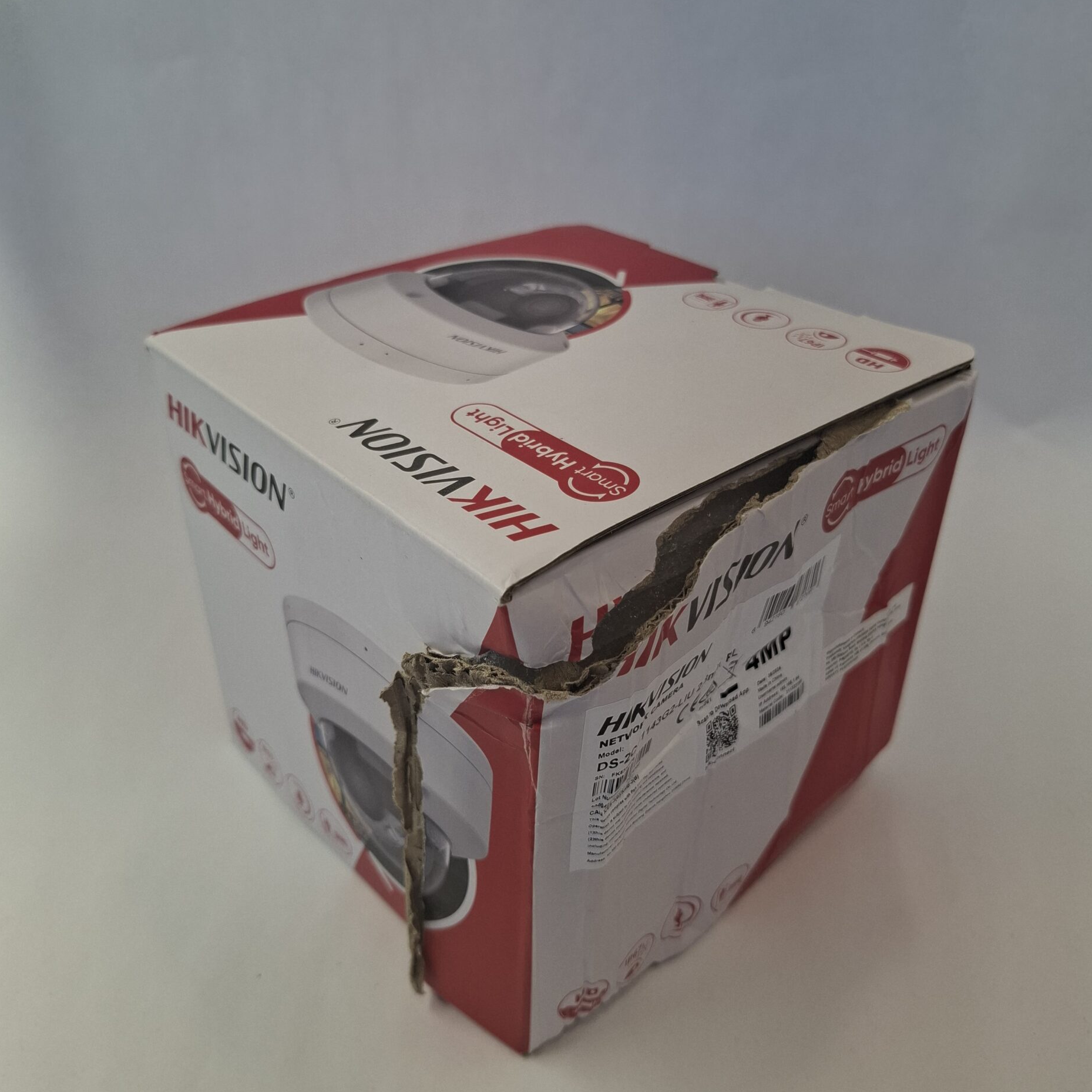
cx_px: 552
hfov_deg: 57.3
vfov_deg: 57.3
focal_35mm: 28
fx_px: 999
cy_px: 547
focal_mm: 5.54
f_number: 1.8
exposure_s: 1/142
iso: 50
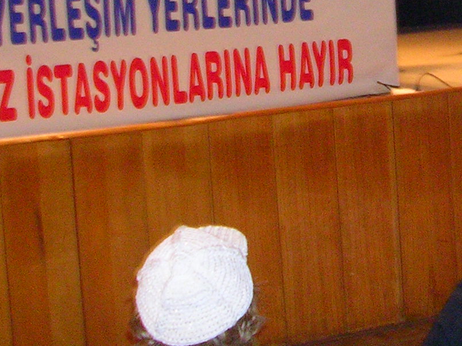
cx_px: 469
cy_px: -48
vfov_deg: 14.8
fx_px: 1295
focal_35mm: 97
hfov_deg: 19.6
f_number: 2.8
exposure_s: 1/2.6
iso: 200
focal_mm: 5.8
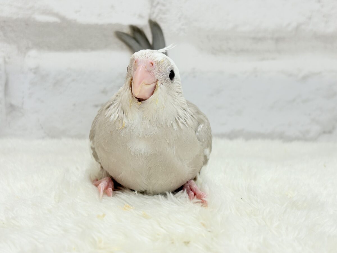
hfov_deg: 36.8
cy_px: 126
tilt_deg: -9.3
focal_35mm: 52
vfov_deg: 28.0
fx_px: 506
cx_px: 168
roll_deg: -1.9
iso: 64
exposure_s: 1/100
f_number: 1.6
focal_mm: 5.96
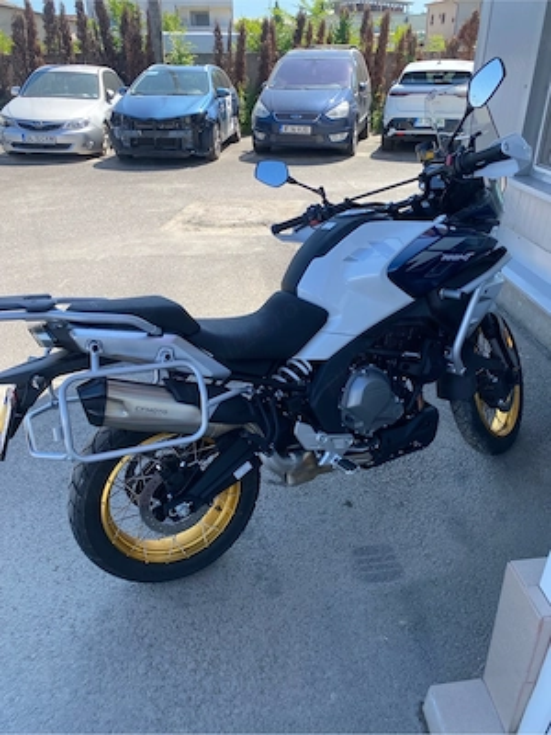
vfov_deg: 67.3
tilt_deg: -28.4
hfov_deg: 53.1
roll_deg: +0.8
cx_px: 276
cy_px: 368
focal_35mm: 26
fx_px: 552
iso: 32
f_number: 1.8
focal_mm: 4.25
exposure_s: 1/852
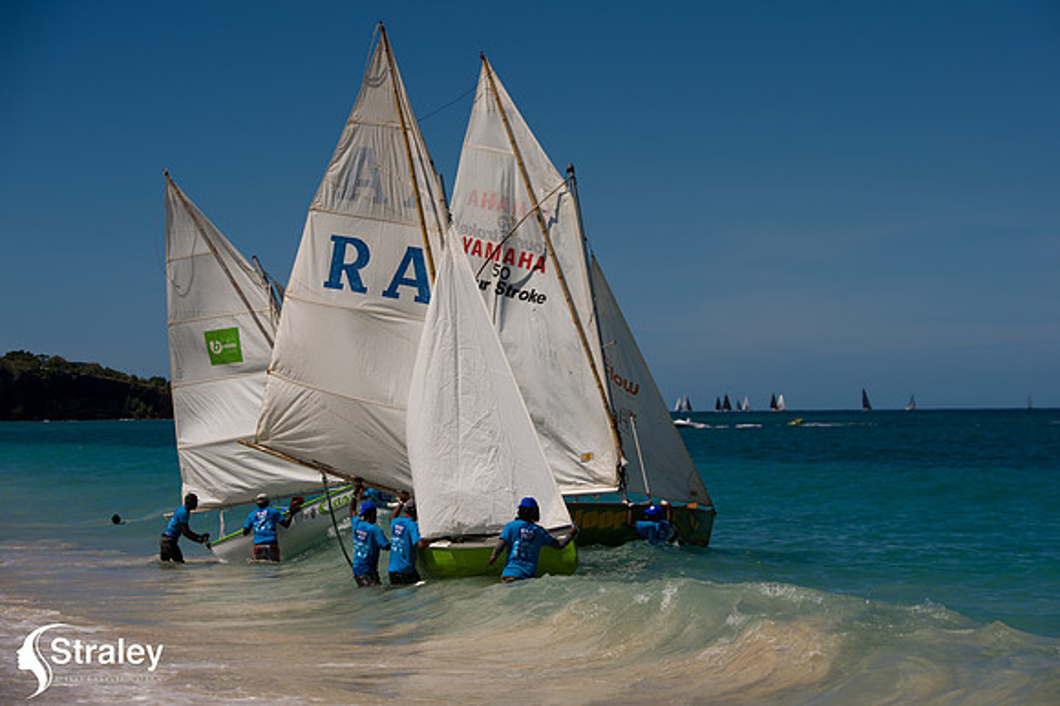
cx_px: 530
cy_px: 353
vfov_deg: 13.7
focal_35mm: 100
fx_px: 2943
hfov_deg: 20.4
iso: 100
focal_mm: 100
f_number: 8
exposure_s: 1/1600
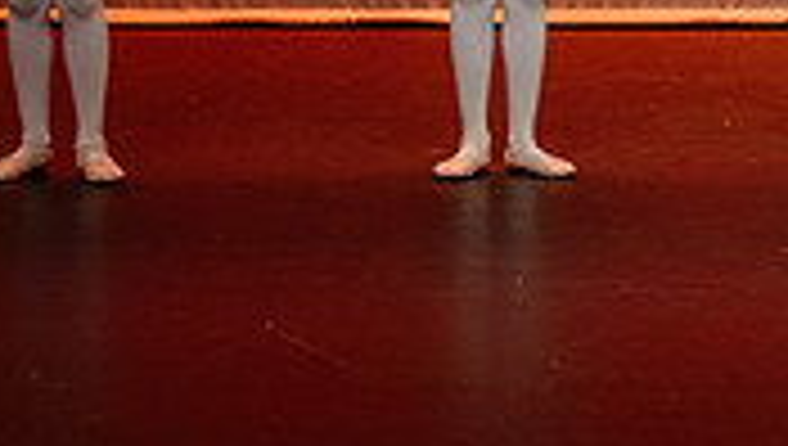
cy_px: -244
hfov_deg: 4.9
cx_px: 1079
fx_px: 9248
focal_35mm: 442
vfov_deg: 2.8
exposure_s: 1/640
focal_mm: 120
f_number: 2.8
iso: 1250
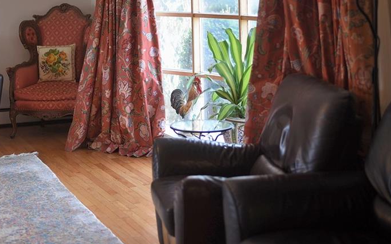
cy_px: 84
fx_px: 810
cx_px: 156
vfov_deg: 17.1
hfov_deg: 27.1
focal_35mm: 76
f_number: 1.8
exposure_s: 1/100
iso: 100
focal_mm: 50
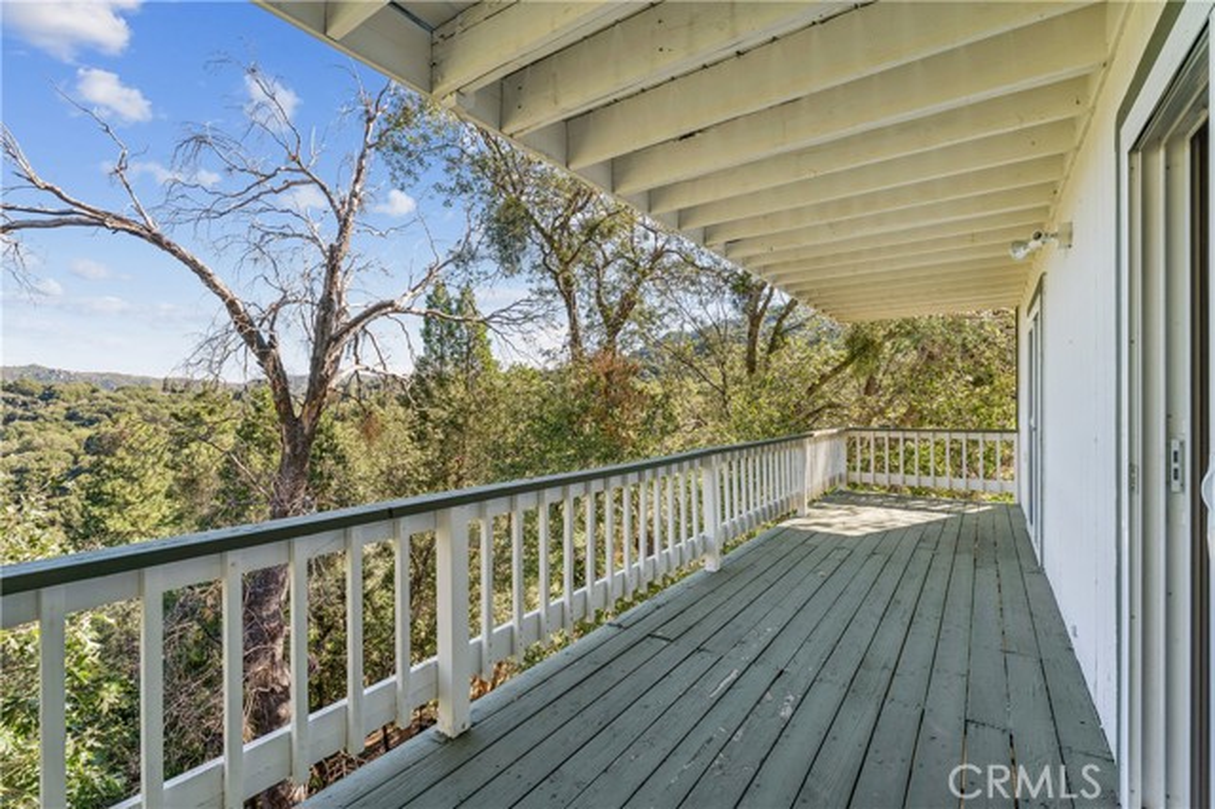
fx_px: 540
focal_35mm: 16
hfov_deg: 96.8
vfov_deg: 73.7
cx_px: 608
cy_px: 404
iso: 100
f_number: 13
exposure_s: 1/25
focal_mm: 16
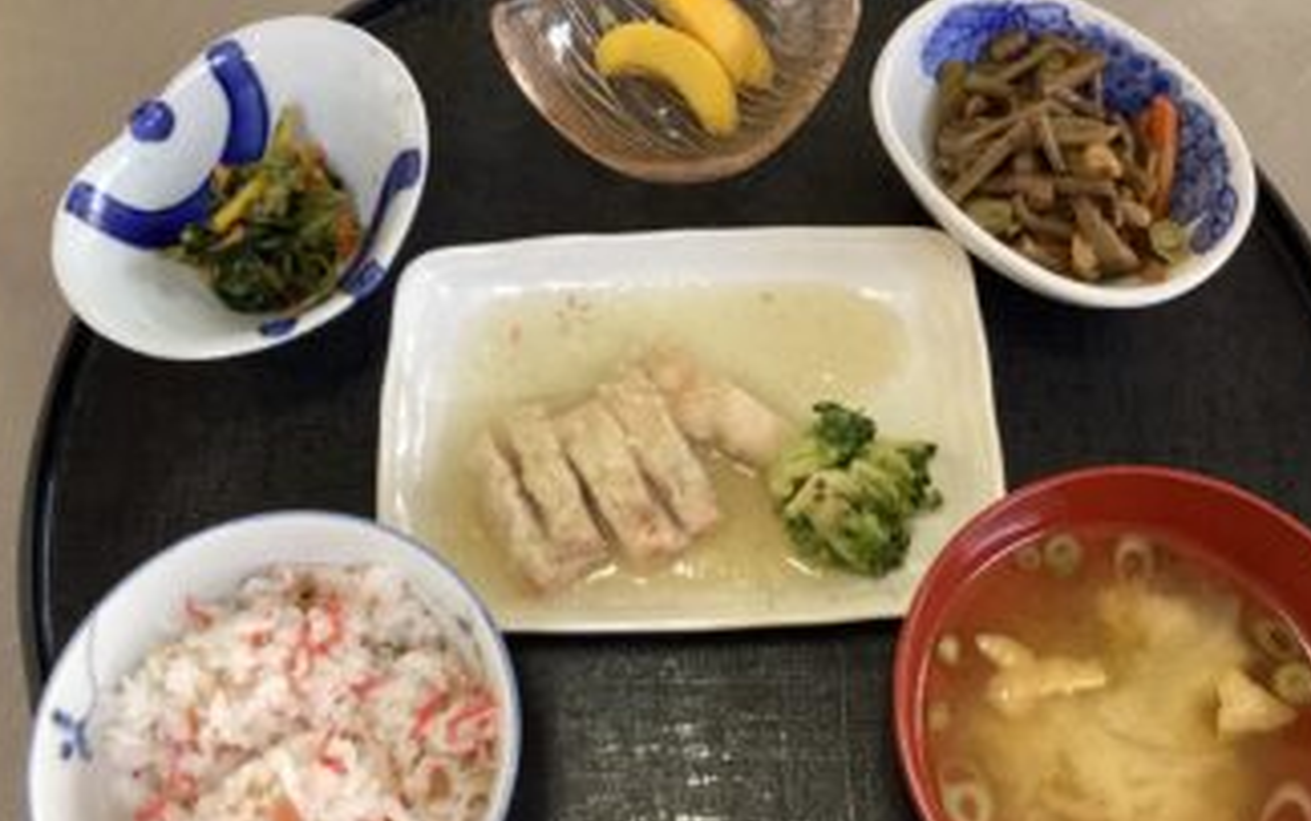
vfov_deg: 33.6
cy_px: 435
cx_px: 698
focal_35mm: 38
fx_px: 1359
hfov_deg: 51.5
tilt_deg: -71.3
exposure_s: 1/60
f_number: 2.4
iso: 200
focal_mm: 3.3
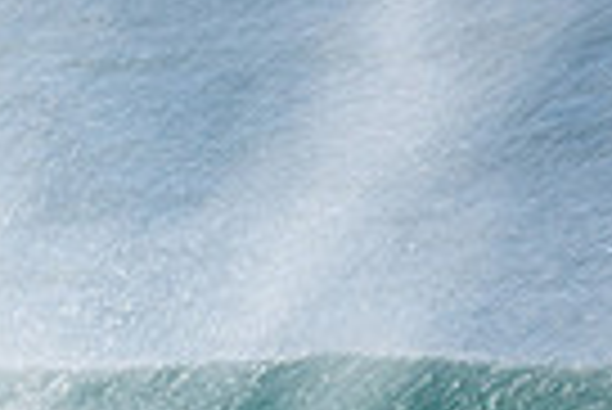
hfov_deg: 0.6
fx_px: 54270
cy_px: 570
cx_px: -616
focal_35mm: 3189
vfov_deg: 0.4
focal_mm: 500
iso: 100
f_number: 25
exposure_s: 1/30
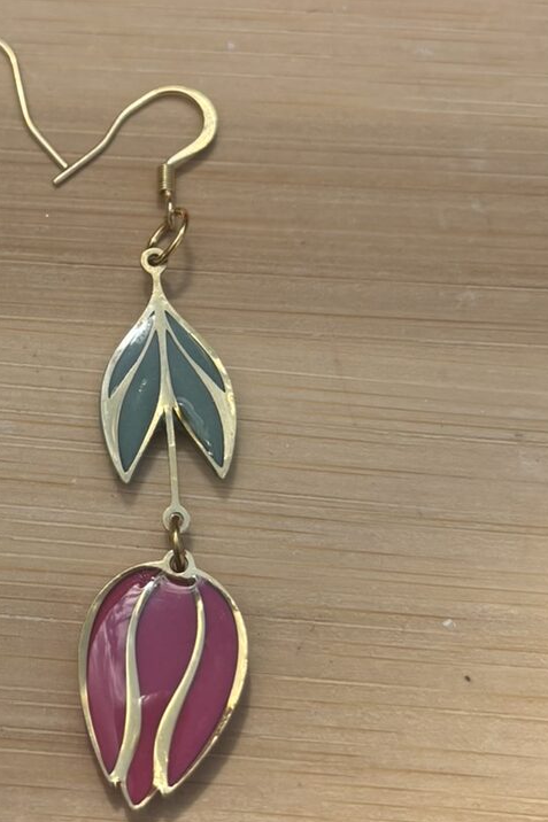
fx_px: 1553
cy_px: 241
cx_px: 33
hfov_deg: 19.6
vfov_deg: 29.3
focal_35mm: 68
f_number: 1.6
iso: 50
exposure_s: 1/1912
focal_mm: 5.96
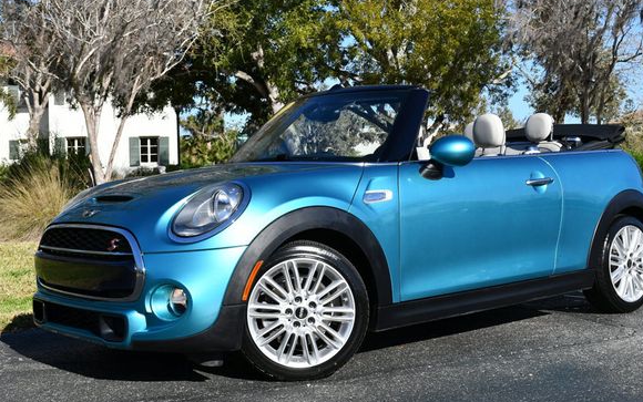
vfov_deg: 24.0
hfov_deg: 37.5
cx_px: 353
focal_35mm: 54
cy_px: 184
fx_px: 947
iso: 100
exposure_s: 1/250
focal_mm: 24
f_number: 8
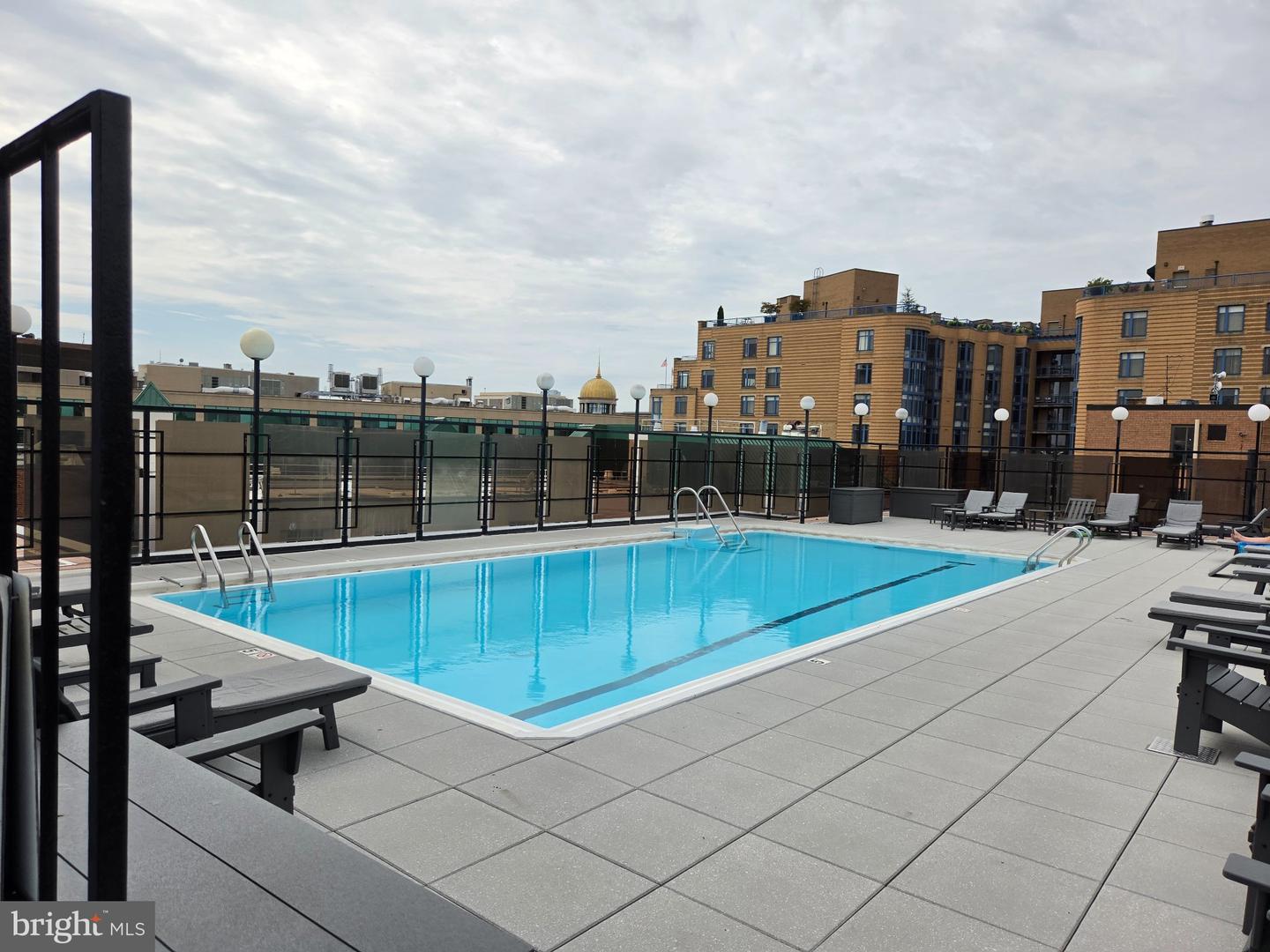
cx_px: 635
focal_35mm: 23
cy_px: 476
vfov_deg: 58.9
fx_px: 844
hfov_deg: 73.9
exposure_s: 1/6836
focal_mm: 5.4
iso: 80
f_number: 1.8
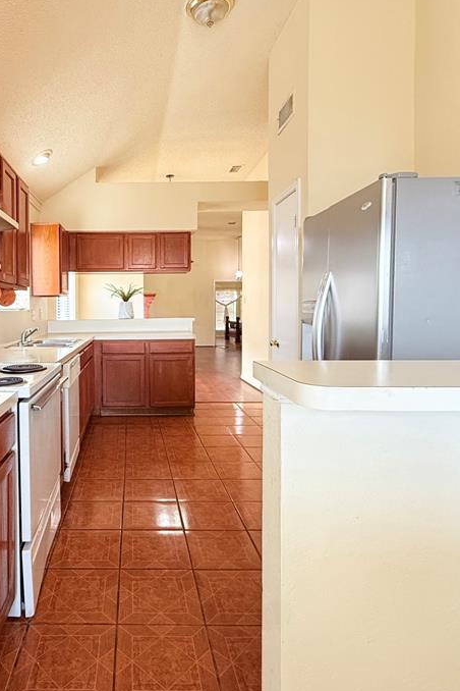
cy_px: 320
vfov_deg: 78.5
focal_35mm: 22
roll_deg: -0.6
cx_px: 126
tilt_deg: -1.6
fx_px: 422
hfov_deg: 55.0
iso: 250
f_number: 2.2
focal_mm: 2.22
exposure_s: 1/120
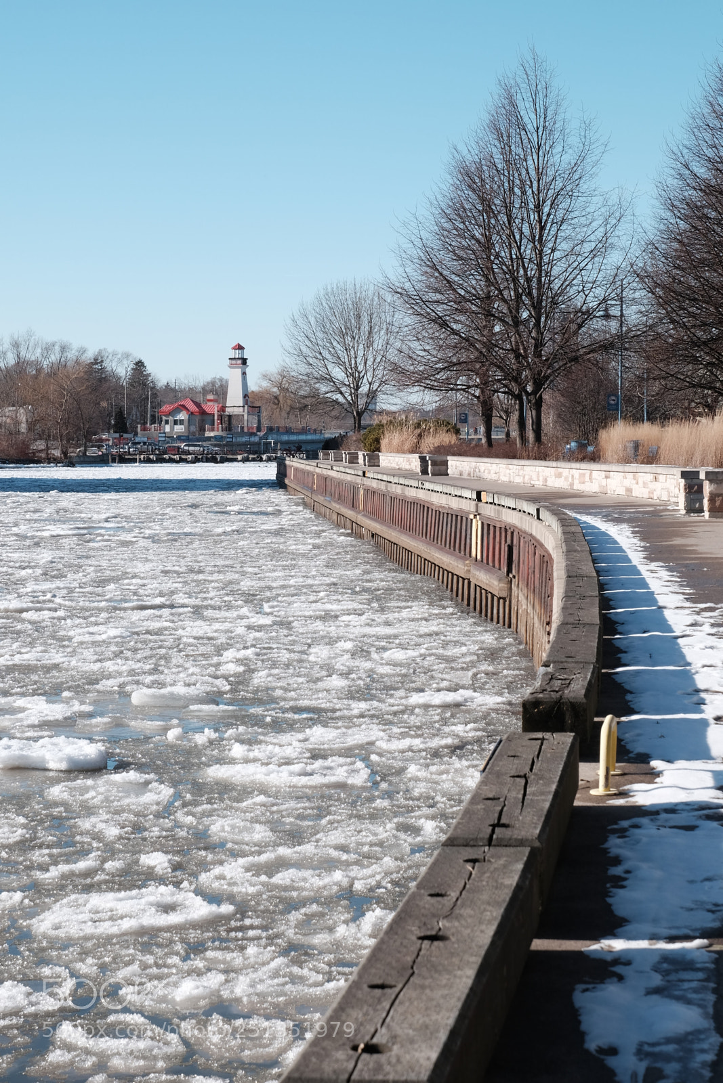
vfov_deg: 27.3
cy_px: 542
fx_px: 2229
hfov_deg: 18.4
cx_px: 362
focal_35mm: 74
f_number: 13
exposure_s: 1/110
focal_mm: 49.4
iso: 200
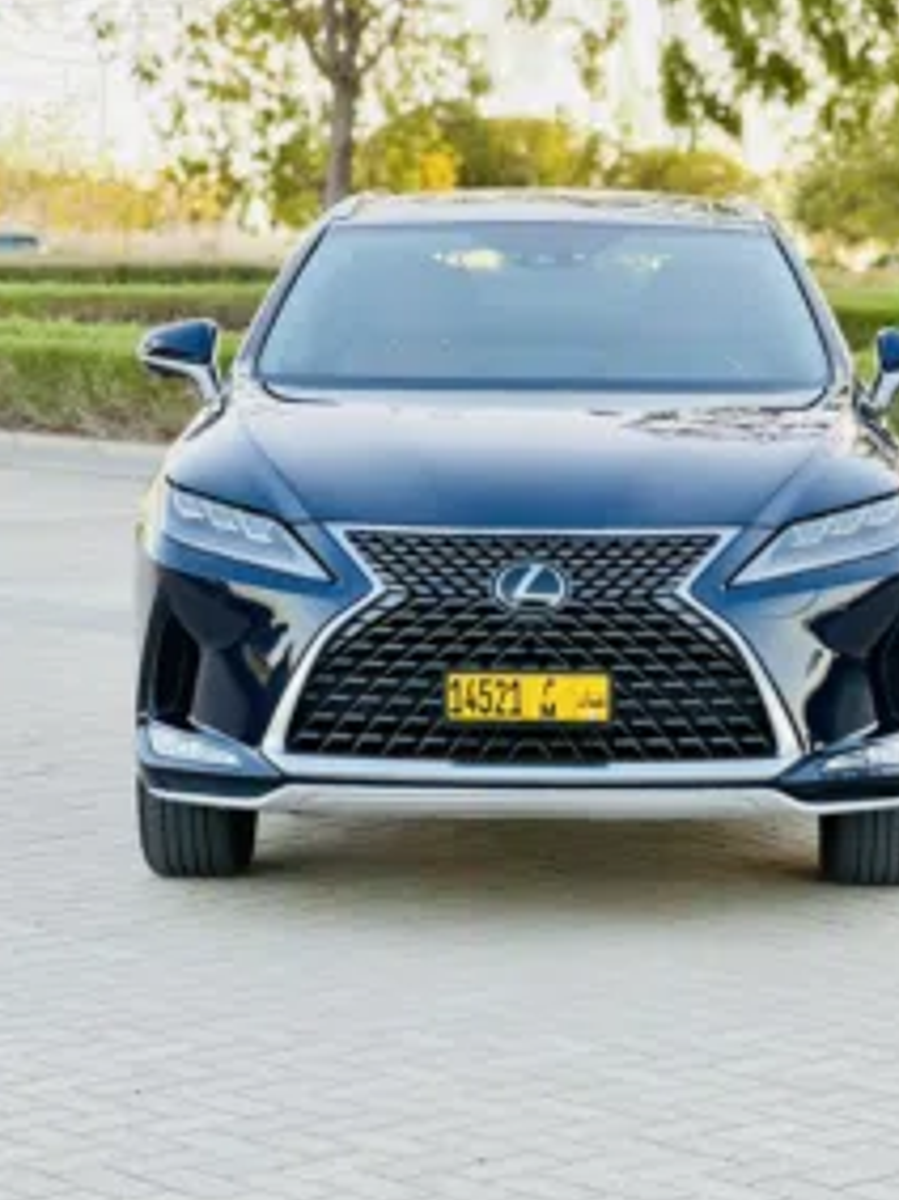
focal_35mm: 109
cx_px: 547
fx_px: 3777
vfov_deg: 18.0
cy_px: 390
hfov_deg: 13.6
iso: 125
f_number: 2.8
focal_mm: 9
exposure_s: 1/121
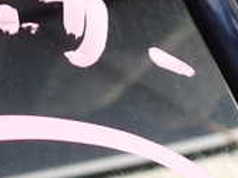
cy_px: 147
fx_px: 742
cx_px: -3
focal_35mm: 108
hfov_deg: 17.8
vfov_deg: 13.6
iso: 100
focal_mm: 5.4
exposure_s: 1/80
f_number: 2.3
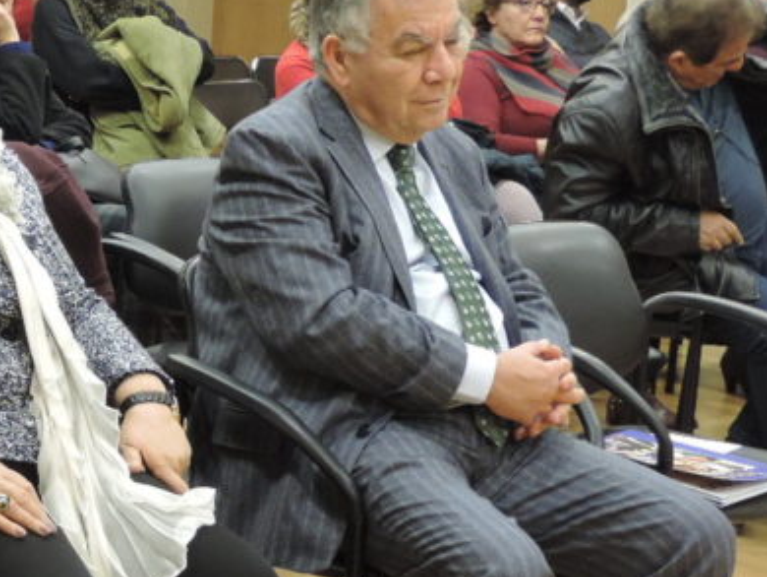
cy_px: 368
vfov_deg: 14.1
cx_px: -71
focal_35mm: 105
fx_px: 2328
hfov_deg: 18.1
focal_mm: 7.1
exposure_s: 1/13
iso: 400
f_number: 3.3
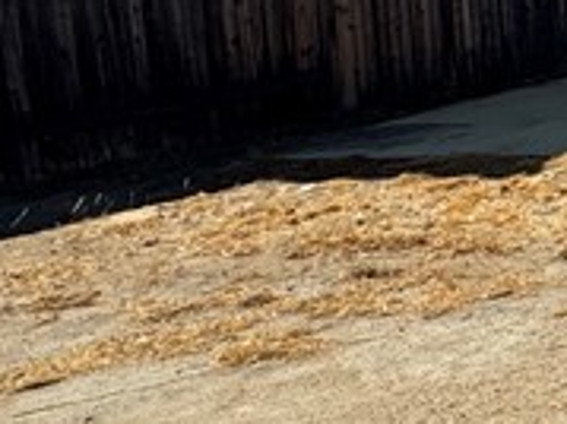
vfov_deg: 17.4
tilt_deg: -0.9
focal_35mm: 80
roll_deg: +2.8
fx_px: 1309
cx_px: 1261
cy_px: -117
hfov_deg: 16.0
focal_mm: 2.22
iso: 40
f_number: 2.2
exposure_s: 1/1672
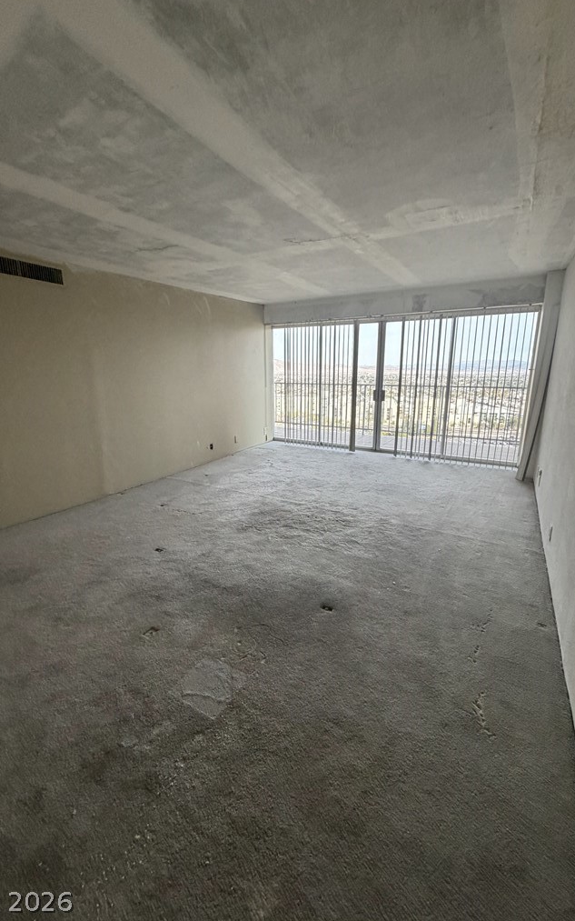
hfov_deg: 74.8
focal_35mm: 15
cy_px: 457
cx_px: 291
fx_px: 376
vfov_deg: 101.5
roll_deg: +0.5
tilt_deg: -13.2
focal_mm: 2.22
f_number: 2.2
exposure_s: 1/113
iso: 320
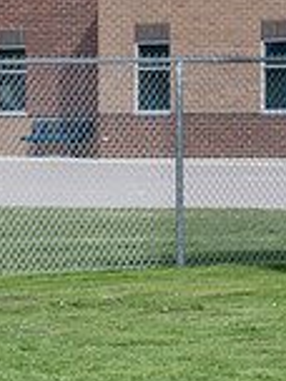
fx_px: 6125
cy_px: 401
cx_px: -17
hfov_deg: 2.7
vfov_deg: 3.6
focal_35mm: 556
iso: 200
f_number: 13
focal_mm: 85
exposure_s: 1/160
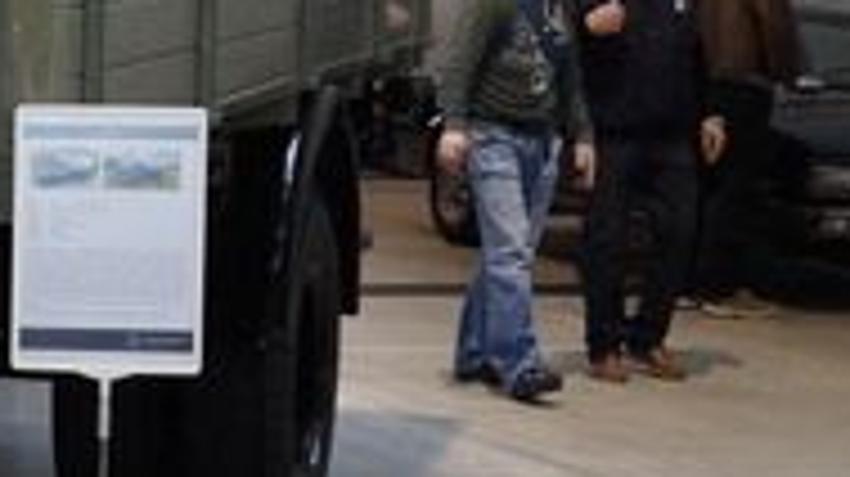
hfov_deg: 13.4
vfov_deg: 8.3
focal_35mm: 146
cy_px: 148
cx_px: -634
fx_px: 3288
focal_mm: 22
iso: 3200
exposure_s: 1/160
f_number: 4
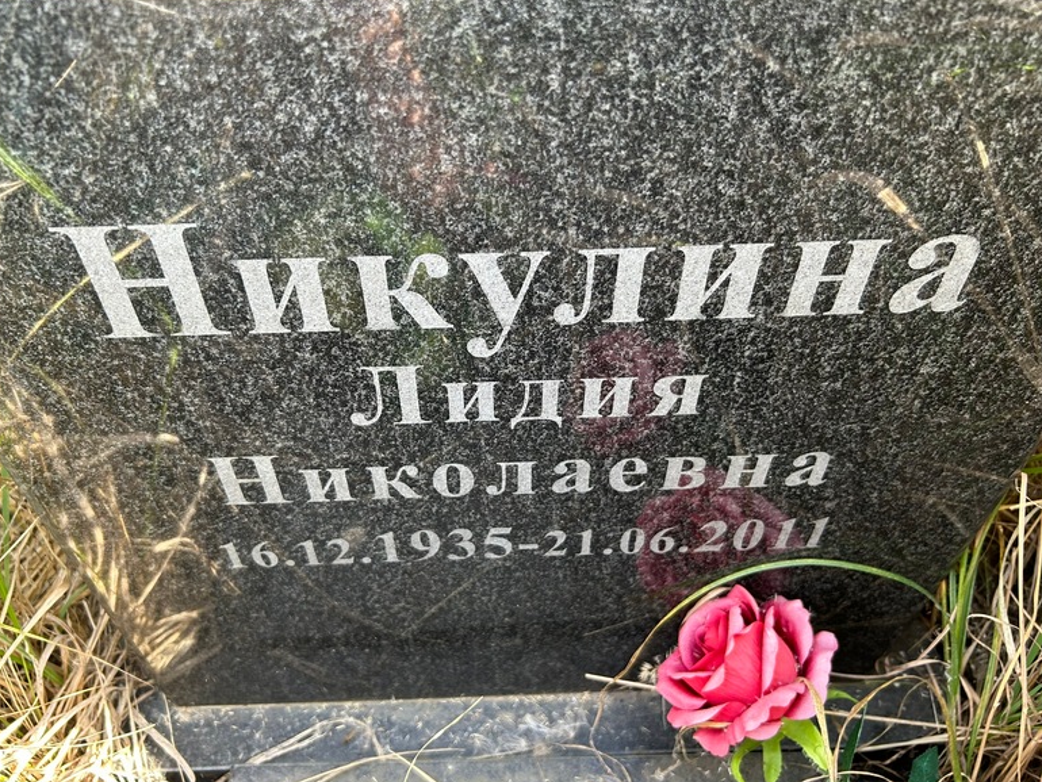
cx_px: 502
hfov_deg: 65.3
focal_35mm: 27
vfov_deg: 51.4
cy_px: 395
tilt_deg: -47.4
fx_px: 813
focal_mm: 5.7
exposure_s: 1/121
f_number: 1.5
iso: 125
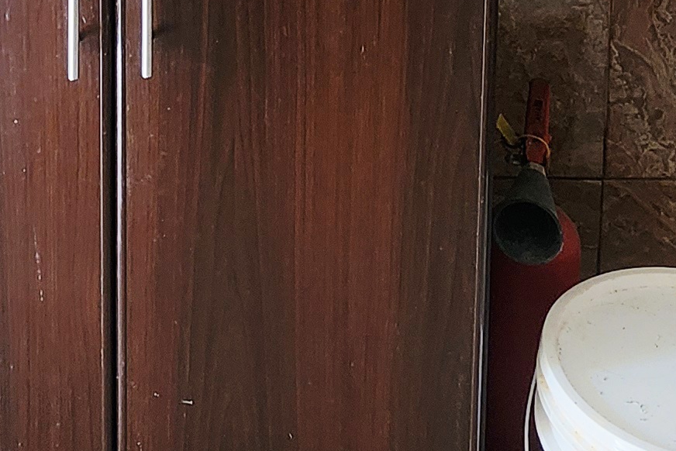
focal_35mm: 62
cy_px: -411
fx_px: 1165
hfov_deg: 31.8
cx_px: 174
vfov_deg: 17.1
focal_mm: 2.2
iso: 100
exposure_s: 1/60.2
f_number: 2.2
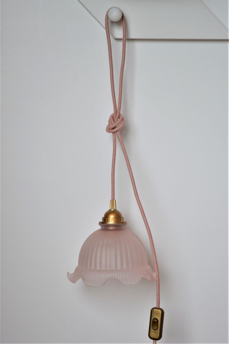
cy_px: 172
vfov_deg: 26.0
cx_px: 114
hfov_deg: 17.5
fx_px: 745
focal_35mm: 78
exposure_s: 1/125
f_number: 5.6
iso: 400
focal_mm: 52
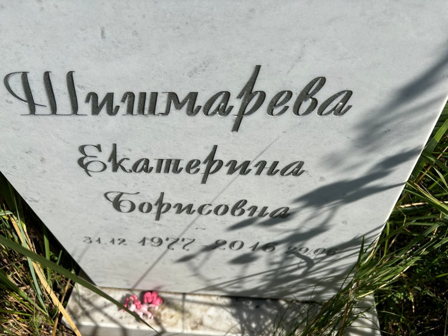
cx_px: 224
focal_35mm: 26
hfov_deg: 67.3
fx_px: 336
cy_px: 168
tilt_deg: -46.5
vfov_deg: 53.1
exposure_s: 1/5348
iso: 50
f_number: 1.6
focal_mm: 5.96
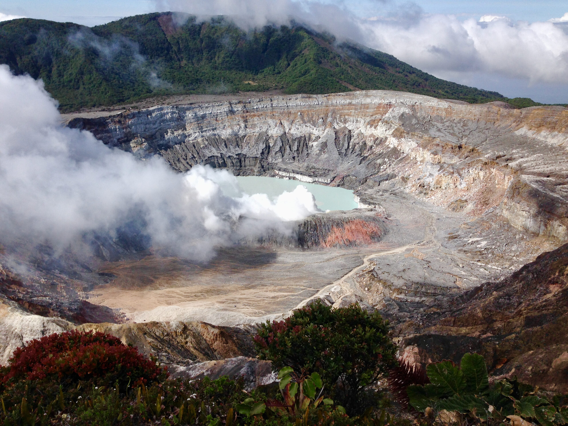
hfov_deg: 55.4
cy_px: 213
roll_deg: -0.7
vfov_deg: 42.9
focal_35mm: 33
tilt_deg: -20.4
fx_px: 541
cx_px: 284
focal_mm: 4.12
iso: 50
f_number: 2.4
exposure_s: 1/2463
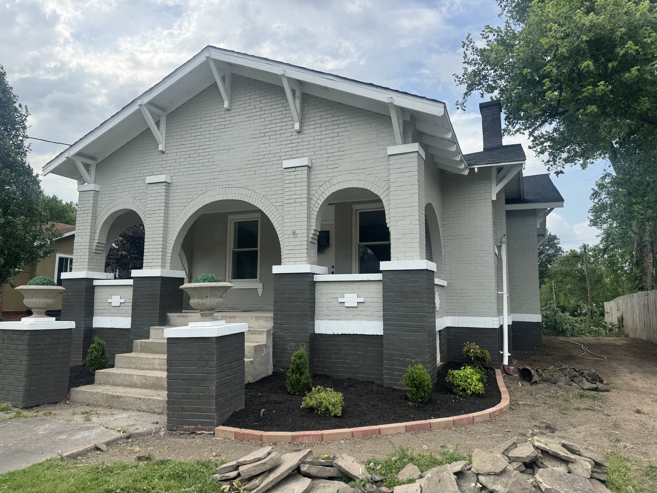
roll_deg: -0.3
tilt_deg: +7.9
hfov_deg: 71.6
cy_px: 246
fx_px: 456
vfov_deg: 56.8
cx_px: 328
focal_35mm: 24
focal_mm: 6.76
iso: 80
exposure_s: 1/2710
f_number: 1.78
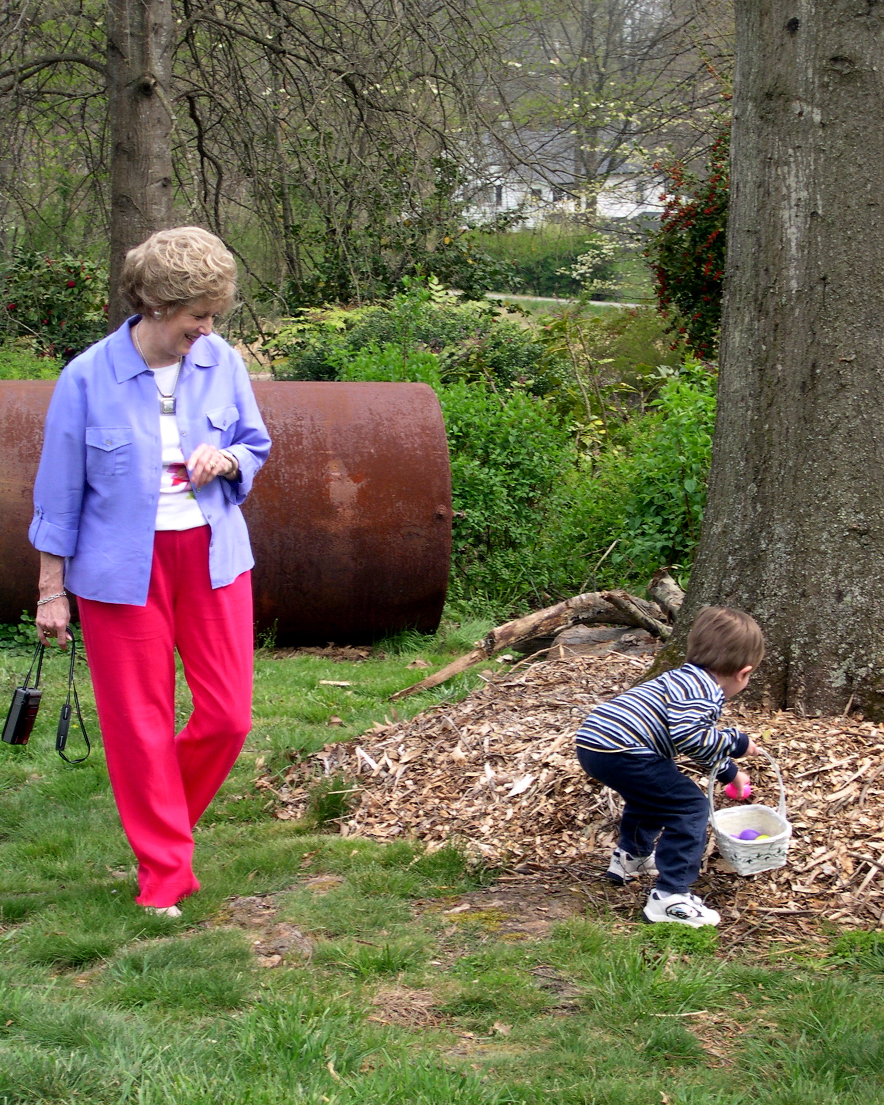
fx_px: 3500
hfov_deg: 14.4
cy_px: 570
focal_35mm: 107
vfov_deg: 17.9
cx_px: 441
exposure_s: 1/155
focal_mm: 21.6
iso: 100
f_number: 4.8
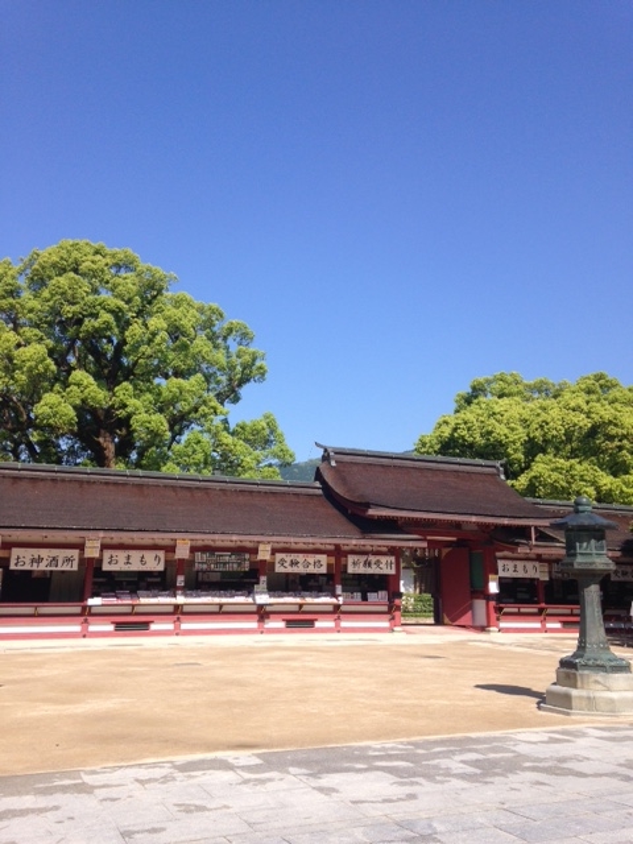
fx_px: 805
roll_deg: -1.0
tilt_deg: +11.5
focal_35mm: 33
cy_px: 422
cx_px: 316
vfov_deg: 55.4
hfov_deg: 42.9
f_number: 2.4
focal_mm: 4.12
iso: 50
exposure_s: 1/1355
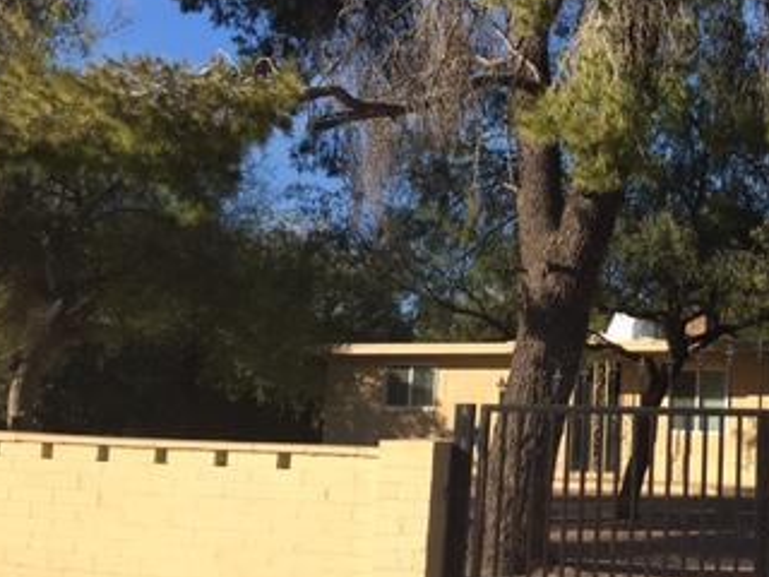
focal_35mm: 58
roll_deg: +0.4
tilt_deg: +9.9
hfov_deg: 31.2
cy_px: 192
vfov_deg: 25.1
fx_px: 1288
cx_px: 738
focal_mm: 4.15
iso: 25
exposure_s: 1/1040
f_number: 2.2
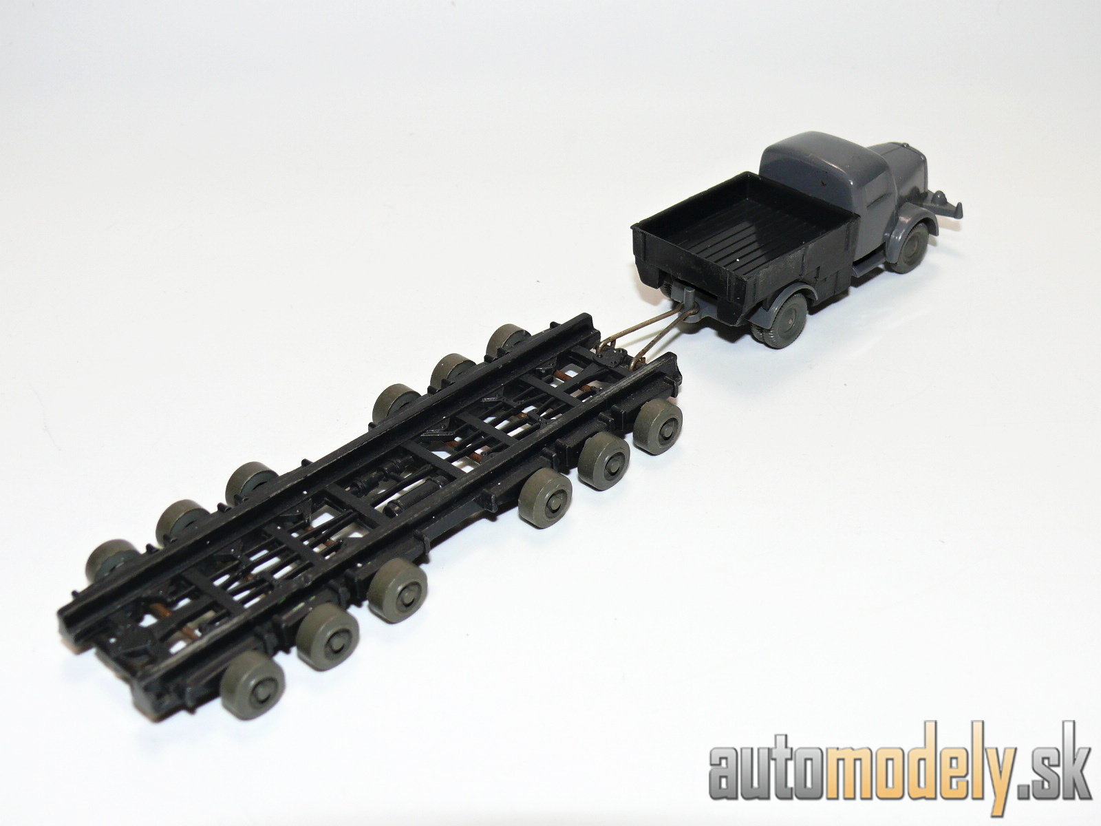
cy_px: 413
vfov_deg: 29.7
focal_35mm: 49
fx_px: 1558
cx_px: 550
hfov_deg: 38.9
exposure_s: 1/30
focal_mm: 9
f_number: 4
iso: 100
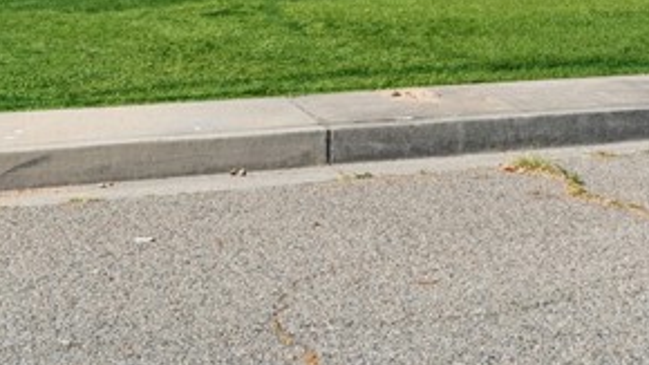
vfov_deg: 14.4
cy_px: -73
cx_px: 622
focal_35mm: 81
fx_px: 1394
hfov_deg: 25.2
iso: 800
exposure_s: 1/1250
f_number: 8
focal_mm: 35
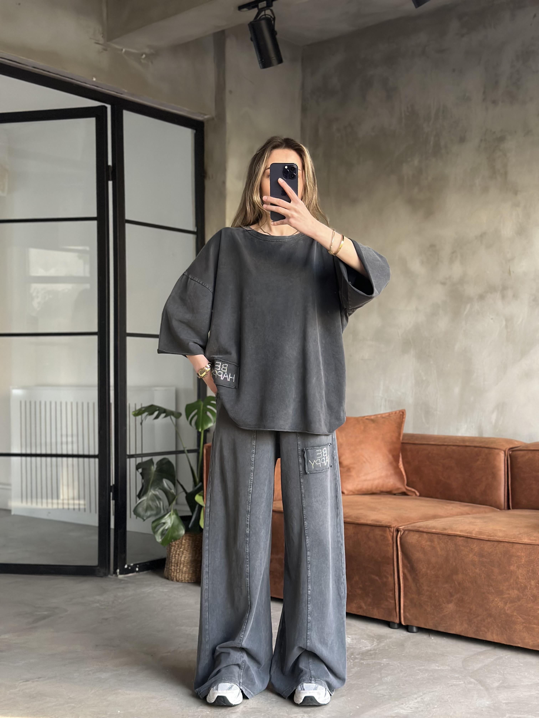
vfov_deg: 39.7
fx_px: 997
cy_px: 359
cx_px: 270
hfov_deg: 30.3
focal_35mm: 48
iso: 320
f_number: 1.78
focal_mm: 6.86
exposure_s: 1/60
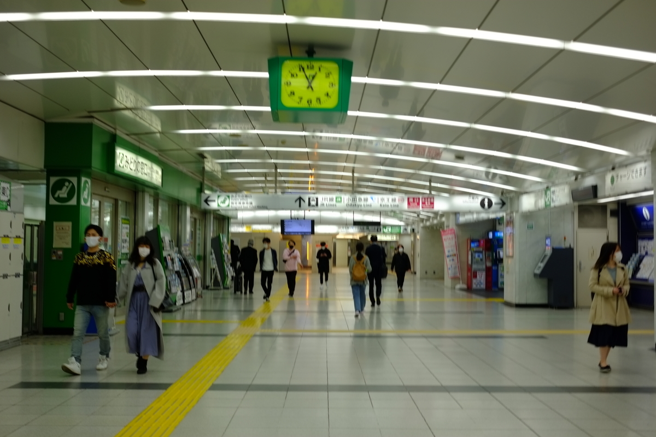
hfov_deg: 47.4
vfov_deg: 32.6
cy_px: 218
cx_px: 328
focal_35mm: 41
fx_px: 747
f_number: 3.6
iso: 200
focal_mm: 27
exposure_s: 1/75
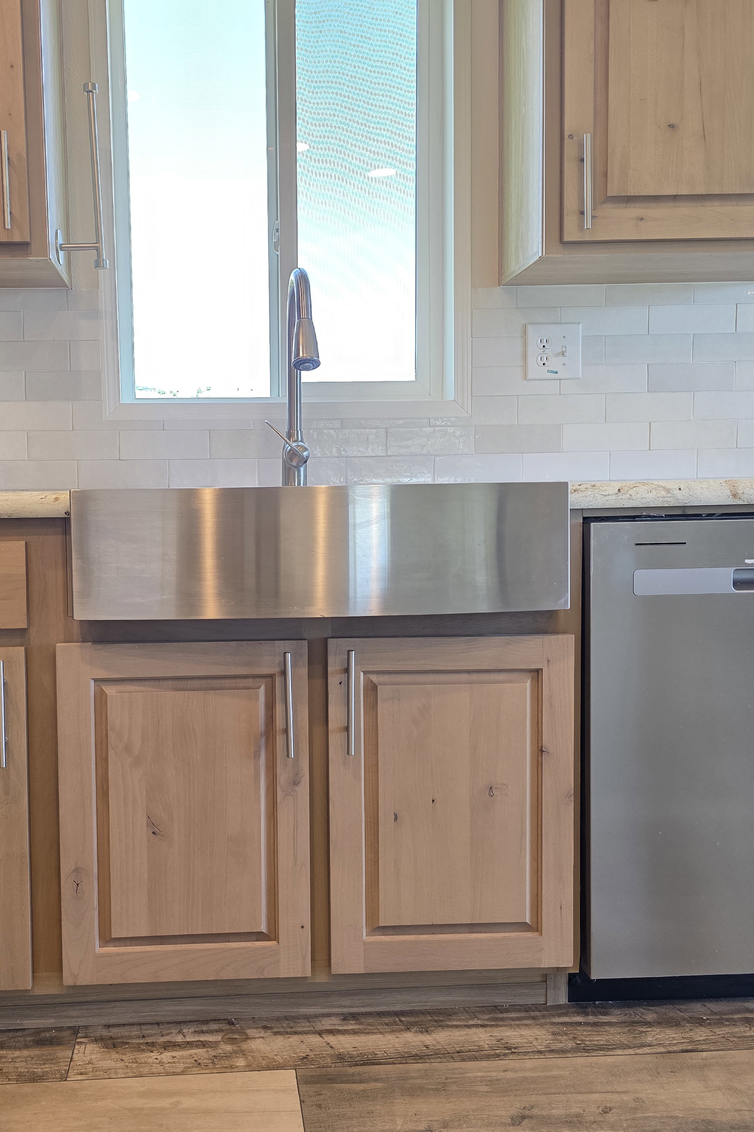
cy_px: 566
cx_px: 260
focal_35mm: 32
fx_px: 1005
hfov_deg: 40.7
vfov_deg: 58.7
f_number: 1.7
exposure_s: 1/120
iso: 160
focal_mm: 6.3
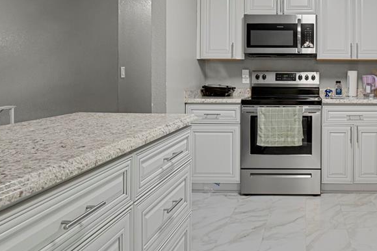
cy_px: 80
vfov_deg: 42.9
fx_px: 314
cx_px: 303
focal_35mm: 30
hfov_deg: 57.3
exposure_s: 1/20
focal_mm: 17
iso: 11400
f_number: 8
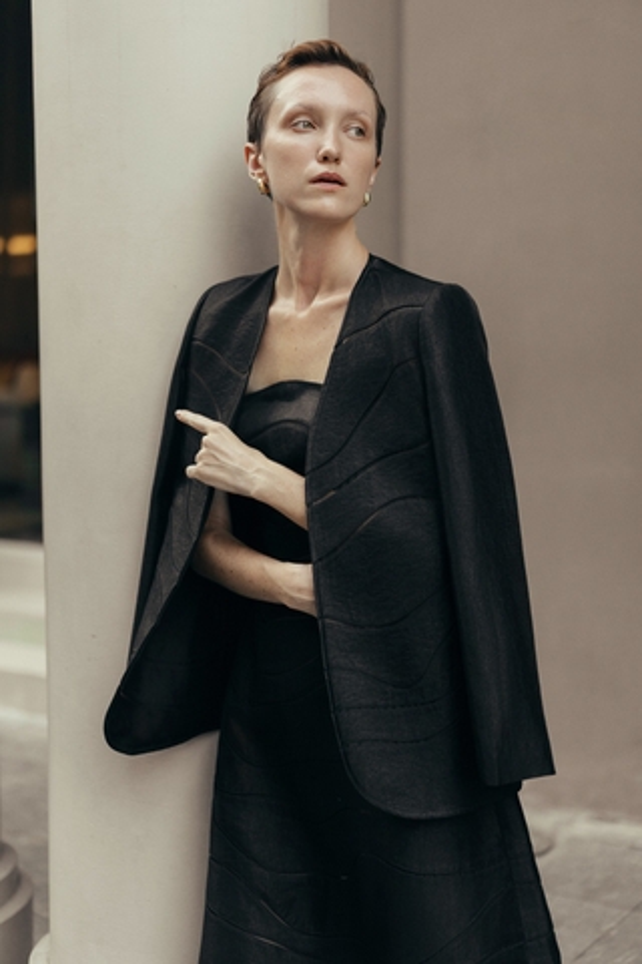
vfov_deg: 36.2
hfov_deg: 24.6
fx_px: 1471
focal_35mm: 55
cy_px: 482
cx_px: 321
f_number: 2
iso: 640
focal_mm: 55
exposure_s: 1/1000
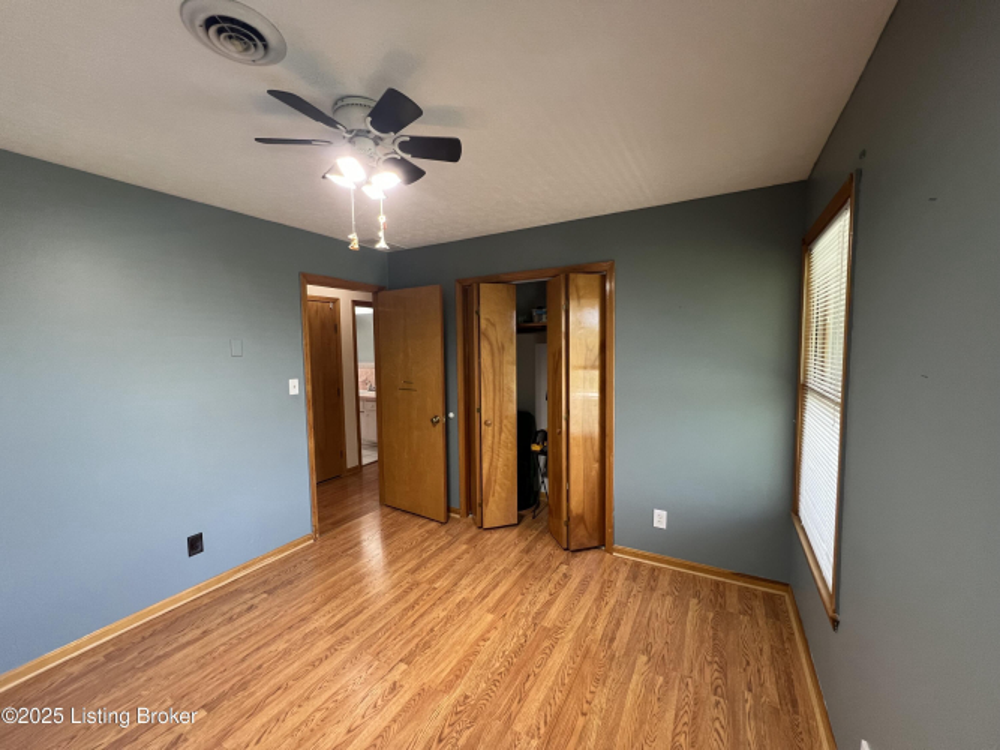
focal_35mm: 13
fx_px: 375
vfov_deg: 89.9
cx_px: 500
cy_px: 375
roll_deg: +1.3
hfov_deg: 106.2
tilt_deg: -4.4
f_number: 1.8
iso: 200
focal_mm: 1.57
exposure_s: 1/99
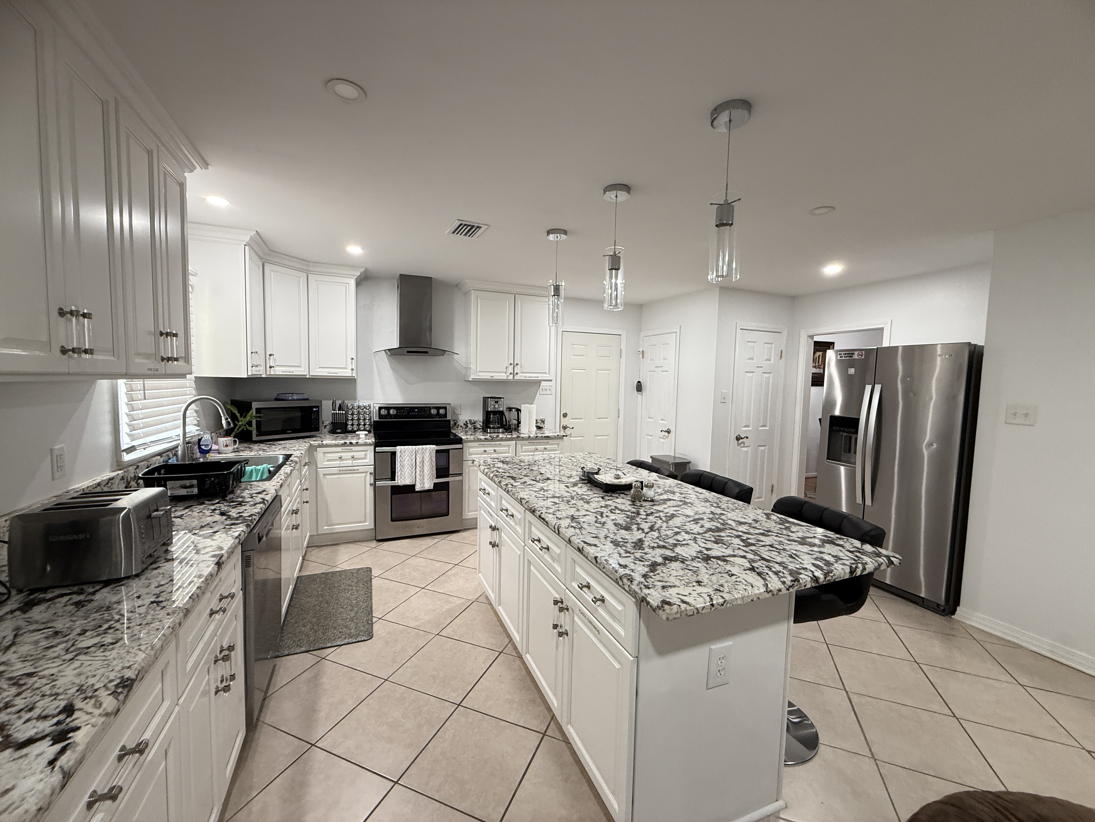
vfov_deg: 85.7
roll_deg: -1.3
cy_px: 411
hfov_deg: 102.1
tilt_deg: -3.0
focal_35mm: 14
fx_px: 443
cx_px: 548
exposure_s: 1/60
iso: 200
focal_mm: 2.22
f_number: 2.2
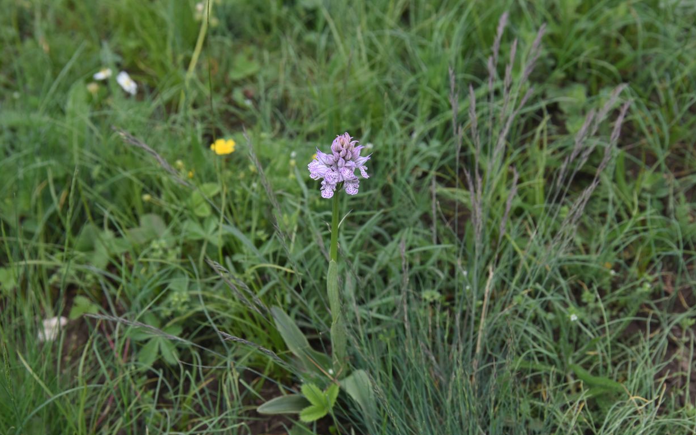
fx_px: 1062
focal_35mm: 56
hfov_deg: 36.3
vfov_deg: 23.1
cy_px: 236
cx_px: 355
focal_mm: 52
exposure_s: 1/800
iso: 800
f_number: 8
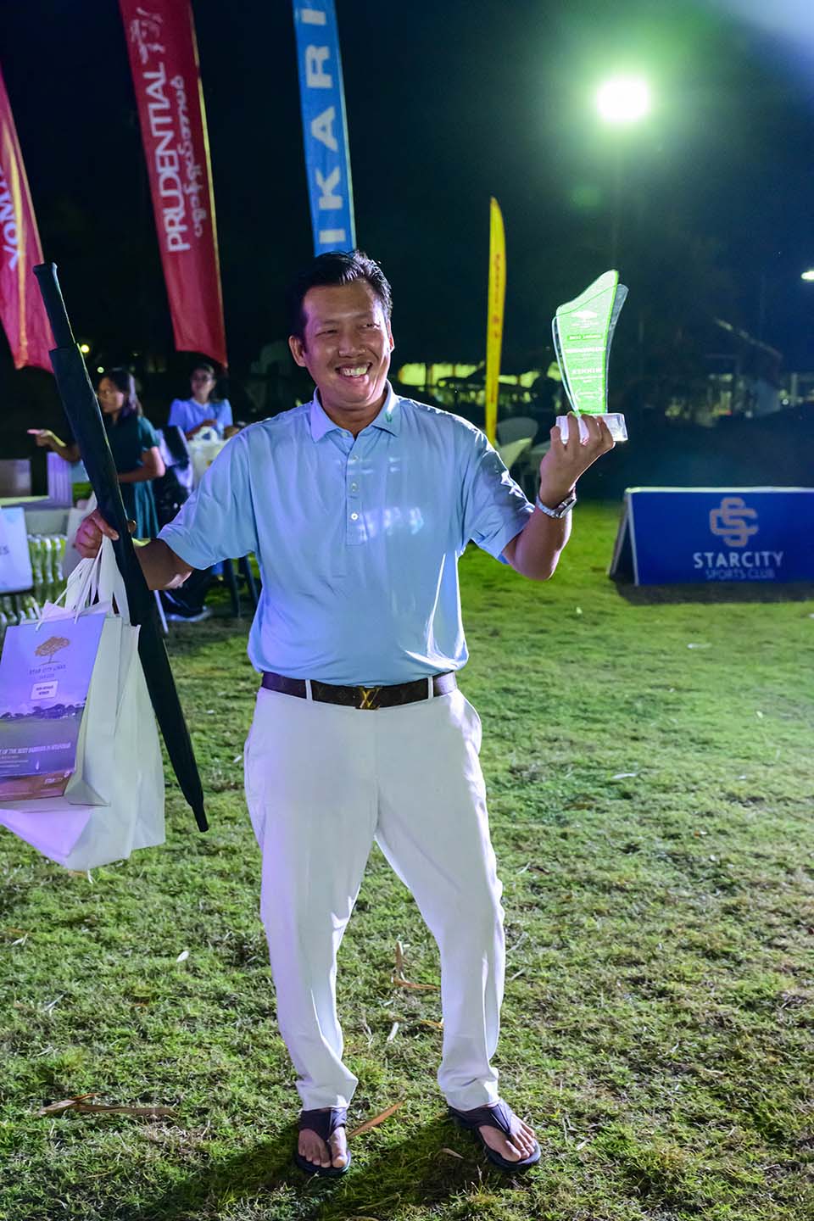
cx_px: 407
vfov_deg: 48.5
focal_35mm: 40
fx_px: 1357
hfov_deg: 33.4
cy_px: 610
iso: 12800
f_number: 4.5
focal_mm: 40
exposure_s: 1/250
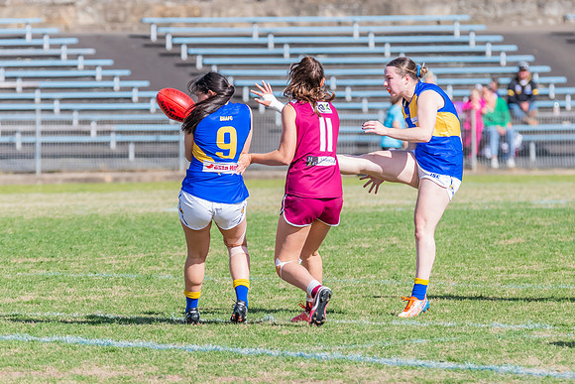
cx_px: 361
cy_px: 199
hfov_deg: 3.5
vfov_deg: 2.3
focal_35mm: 591
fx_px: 9440
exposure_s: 1/1600
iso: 800
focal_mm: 360
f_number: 9
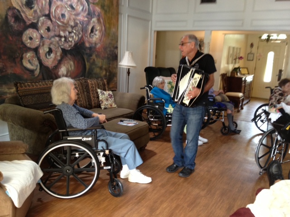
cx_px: 145
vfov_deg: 40.7
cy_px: 108
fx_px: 293
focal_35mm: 35
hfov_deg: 52.6
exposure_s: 1/20
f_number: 2.4
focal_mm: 4.28
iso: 125
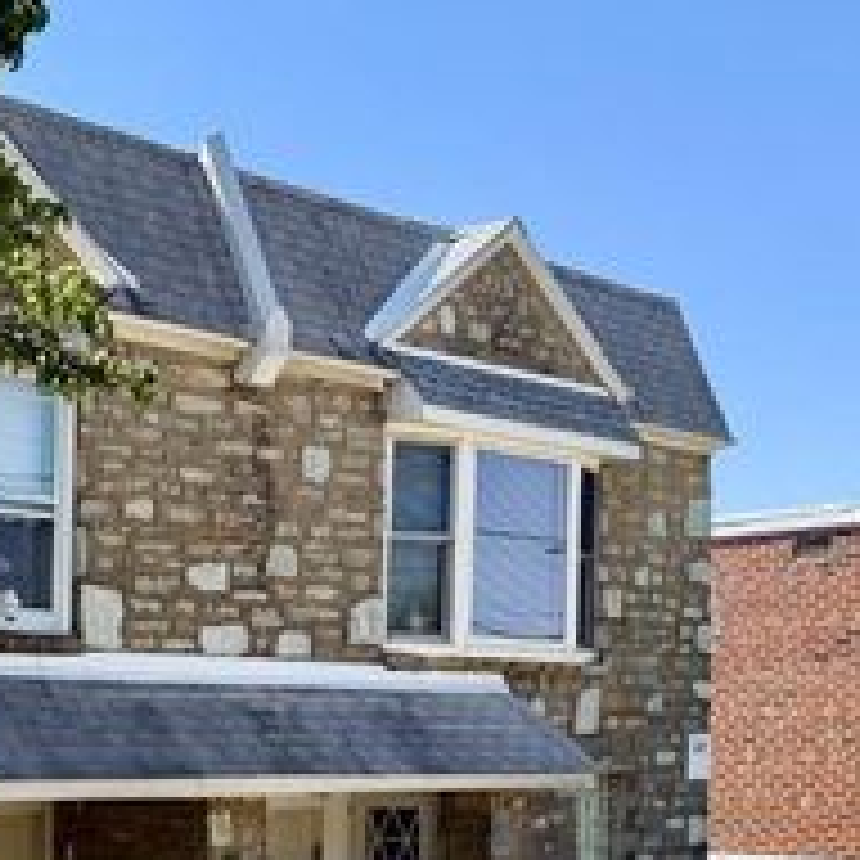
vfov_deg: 25.2
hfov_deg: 23.8
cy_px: 786
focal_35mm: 66
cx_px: -171
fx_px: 1855
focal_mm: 6.76
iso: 80
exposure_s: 1/2299
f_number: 1.78
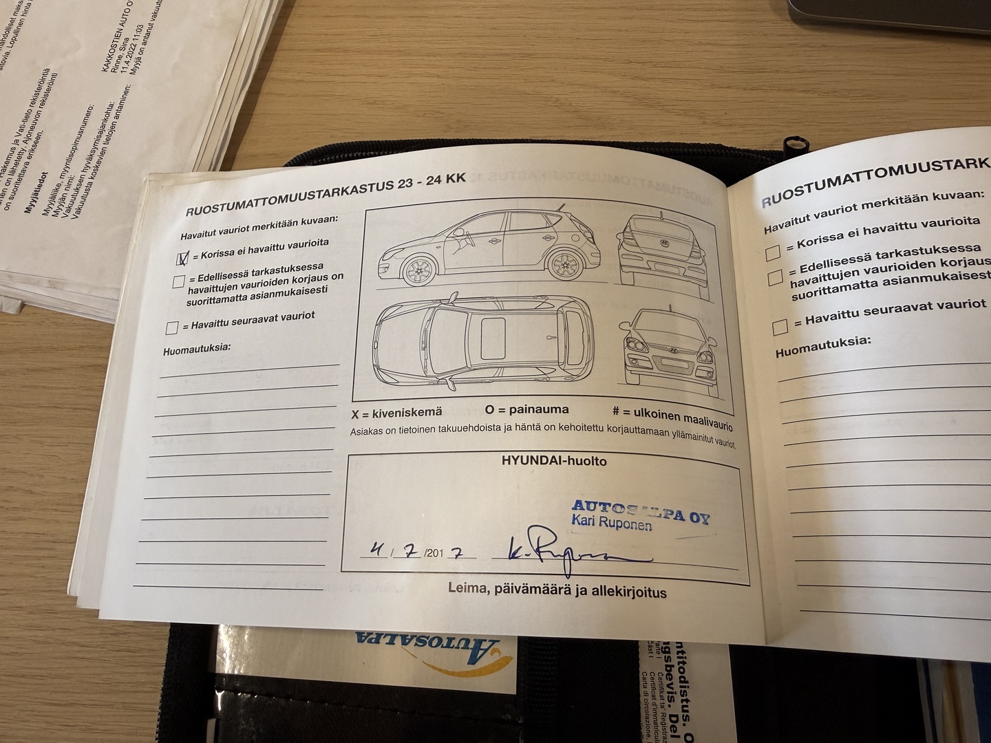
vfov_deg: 56.8
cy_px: 372
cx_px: 496
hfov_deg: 71.6
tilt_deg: -71.2
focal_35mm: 24
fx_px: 687
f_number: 2.2
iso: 125
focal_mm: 2.22
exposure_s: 1/99
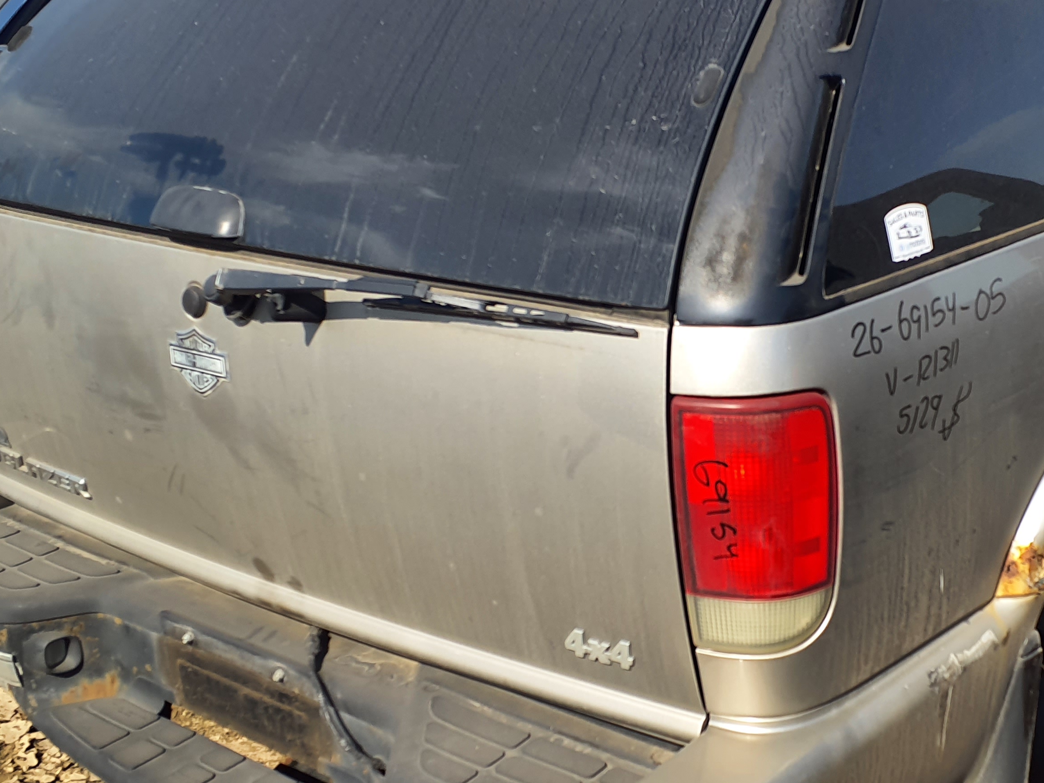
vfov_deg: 30.2
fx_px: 1448
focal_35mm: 48
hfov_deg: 39.1
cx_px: 715
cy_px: 343
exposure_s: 1/1180
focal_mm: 3.58
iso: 40
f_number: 1.9
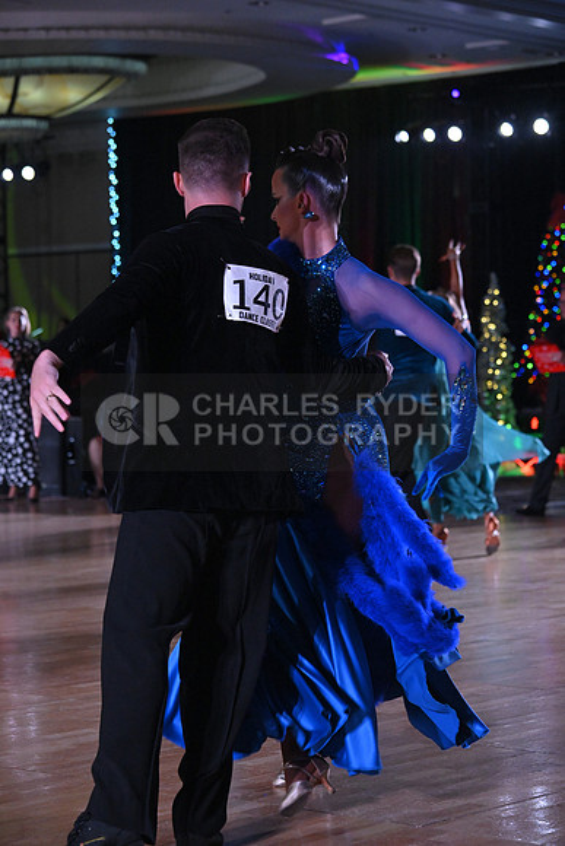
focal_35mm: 98
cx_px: 282
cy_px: 423
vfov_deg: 20.8
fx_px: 2306
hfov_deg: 14.0
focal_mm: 98
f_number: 5.6
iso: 4000
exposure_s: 1/400
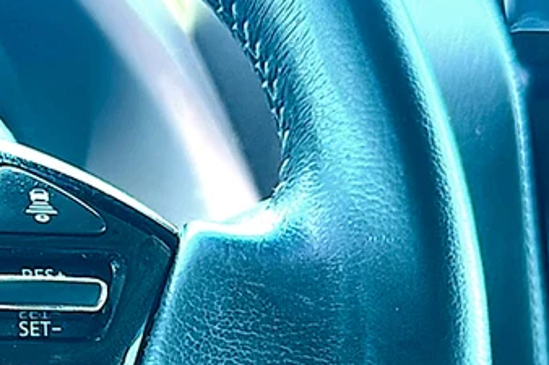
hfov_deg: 23.4
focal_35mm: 84
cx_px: 28
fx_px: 1280
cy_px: 410
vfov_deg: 15.8
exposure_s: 1/40
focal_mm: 6.86
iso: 100
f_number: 1.78
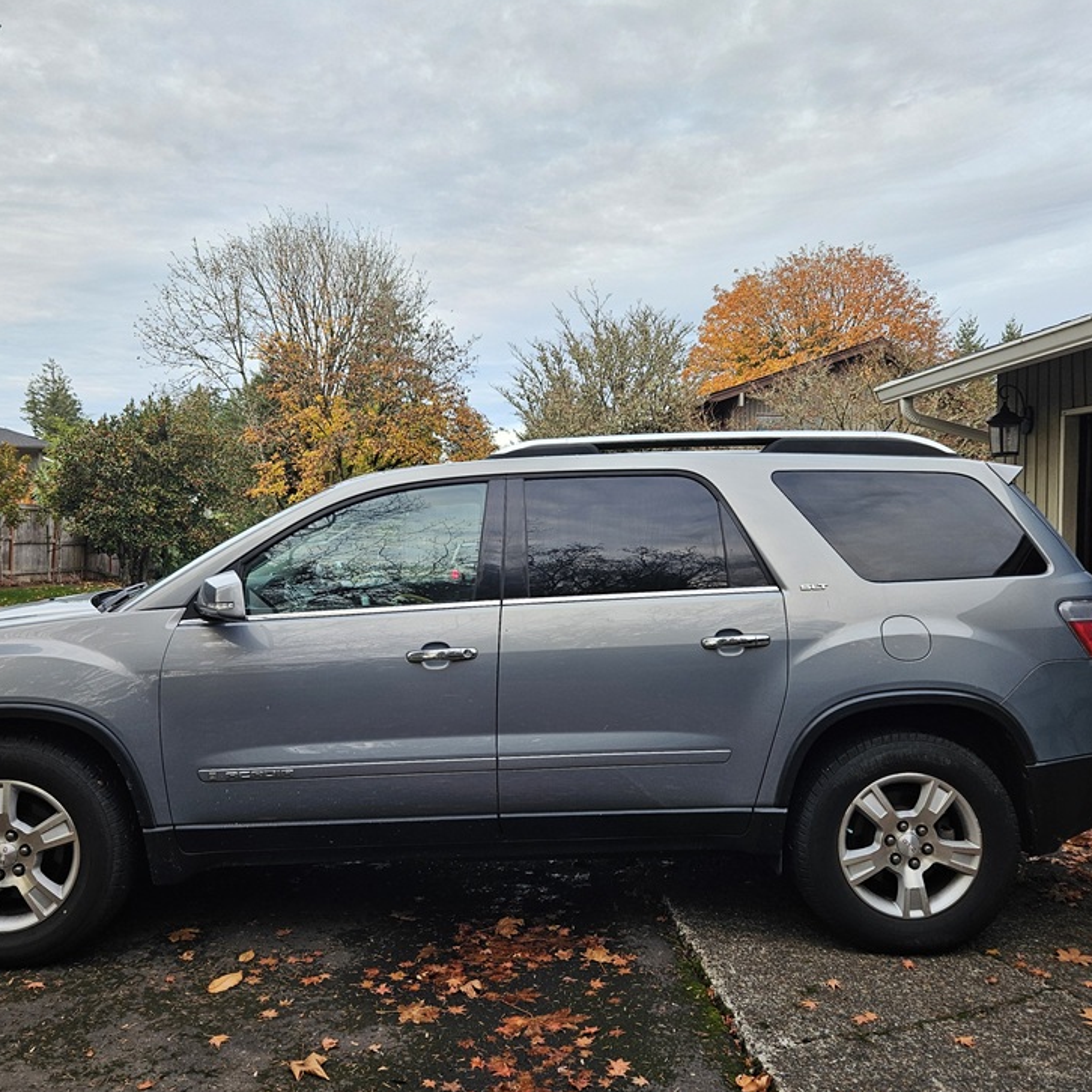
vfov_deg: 57.3
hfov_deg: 57.3
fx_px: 999
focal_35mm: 28
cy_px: 548
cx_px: 528
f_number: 1.8
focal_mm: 5.4
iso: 100
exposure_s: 1/120
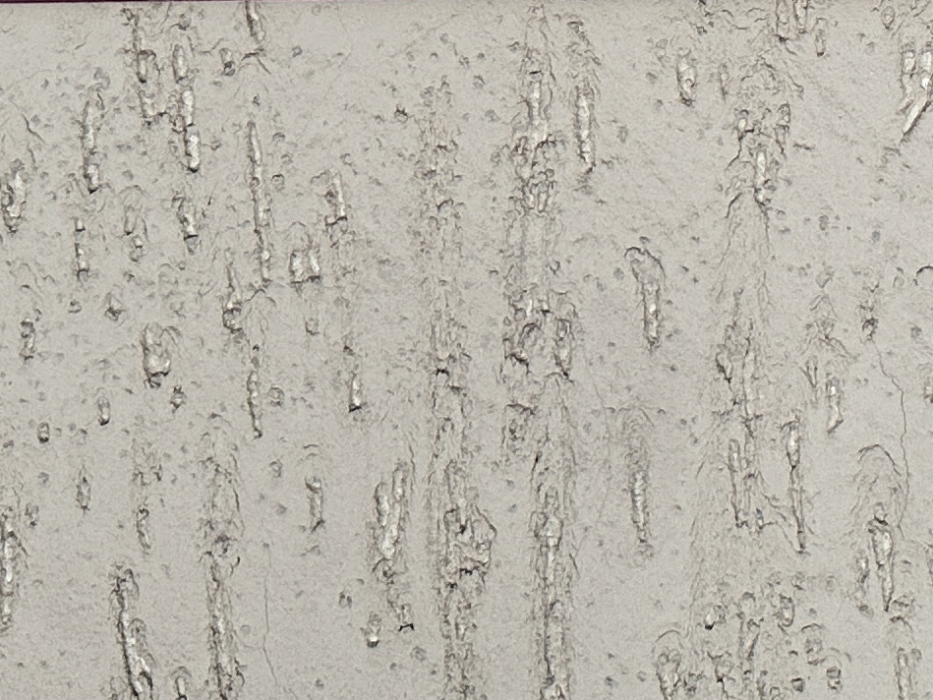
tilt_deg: +4.3
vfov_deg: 13.0
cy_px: -610
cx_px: 760
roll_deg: +0.5
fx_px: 2750
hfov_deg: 19.1
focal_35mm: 102
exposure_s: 1/121
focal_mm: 6.86
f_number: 1.78
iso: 160
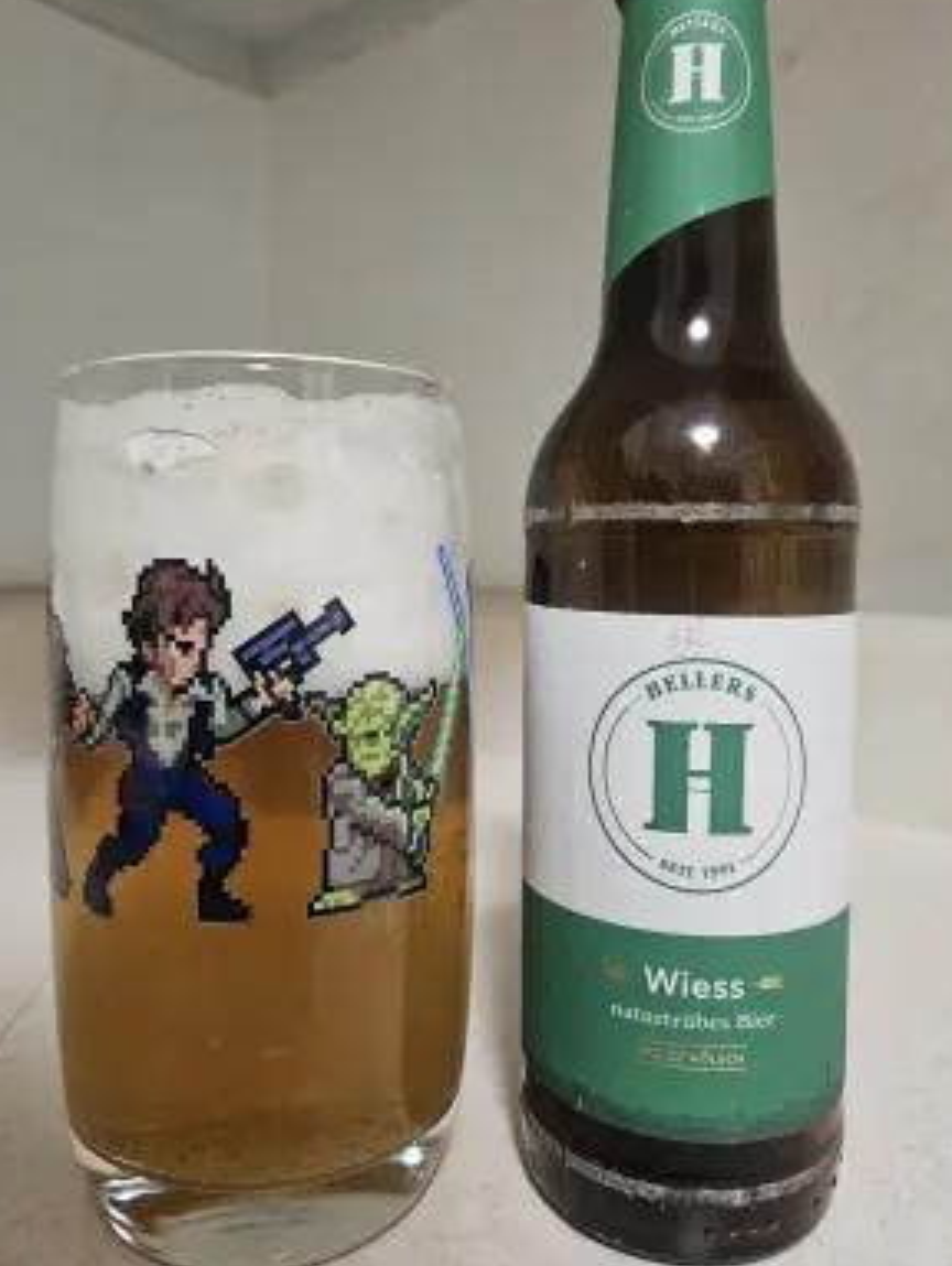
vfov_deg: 71.5
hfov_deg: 56.9
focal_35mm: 24
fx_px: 879
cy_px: 612
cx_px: 486
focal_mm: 5.4
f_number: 1.8
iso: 800
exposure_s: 1/60
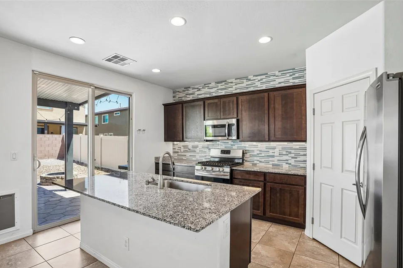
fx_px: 190
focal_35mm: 17
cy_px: 142
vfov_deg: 70.4
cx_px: 199
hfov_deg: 93.3
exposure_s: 1/30
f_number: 8
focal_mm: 16
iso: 400
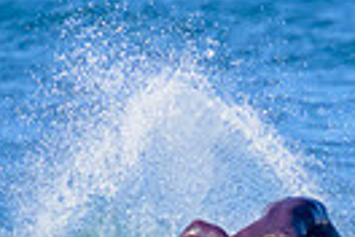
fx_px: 35655
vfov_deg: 0.4
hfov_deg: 0.6
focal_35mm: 3616
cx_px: 382
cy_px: 354
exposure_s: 1/2000
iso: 2000
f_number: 11
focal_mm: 800
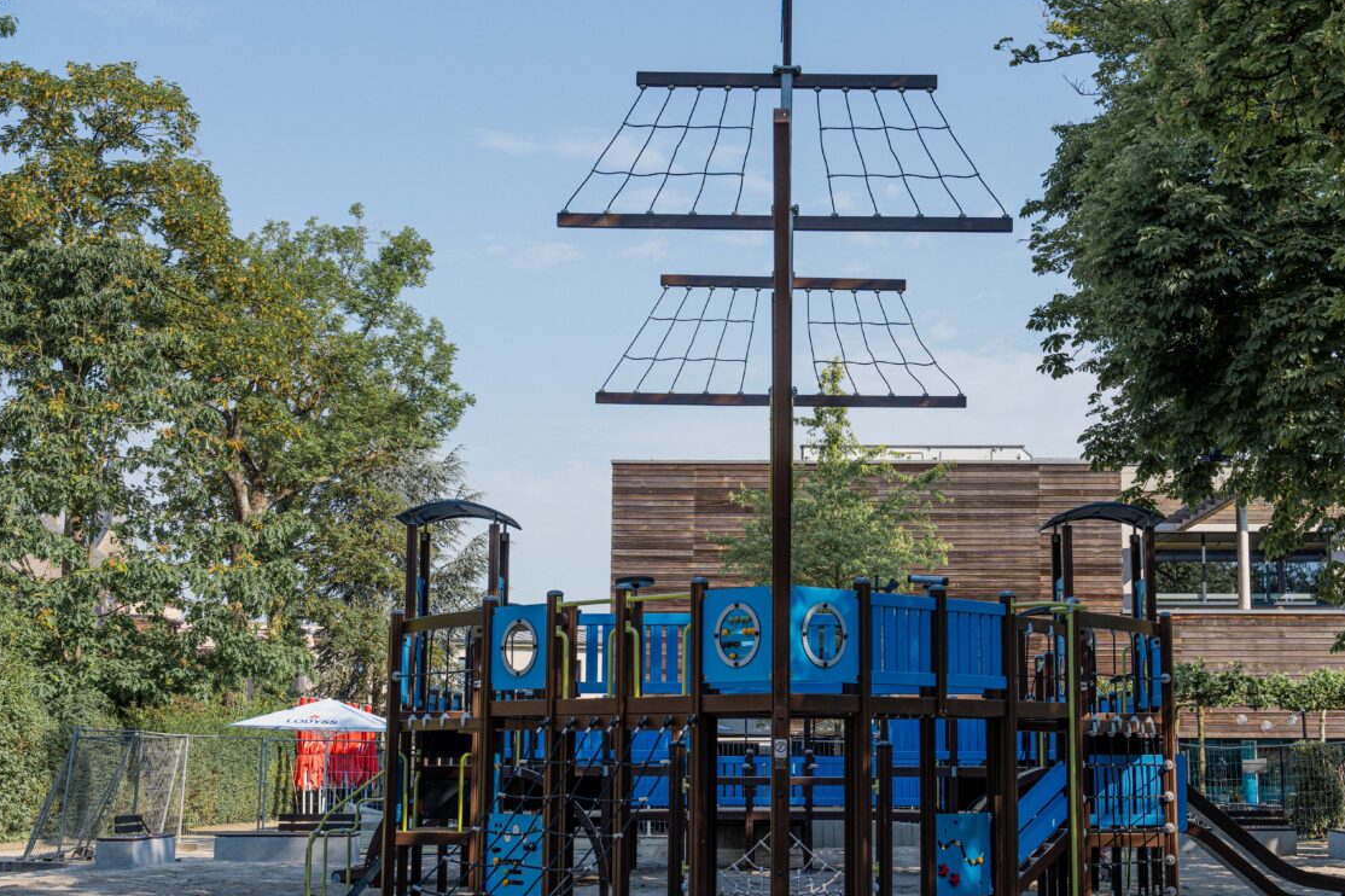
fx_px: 2017
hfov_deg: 36.8
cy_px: 464
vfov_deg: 25.0
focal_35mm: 54
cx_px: 764
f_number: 5
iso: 100
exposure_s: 1/500
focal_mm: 47
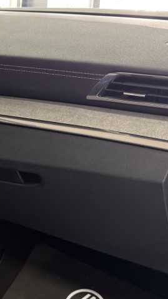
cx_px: -80
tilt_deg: -18.6
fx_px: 443
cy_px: 159
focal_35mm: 56
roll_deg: +1.5
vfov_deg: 37.2
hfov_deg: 19.0
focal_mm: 6.76
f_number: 1.78
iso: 400
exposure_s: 1/25
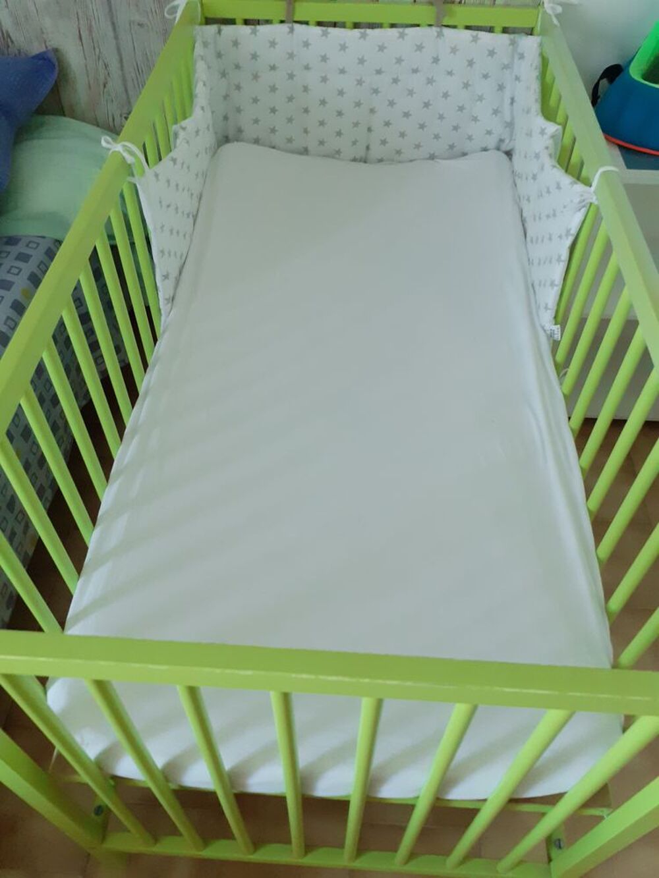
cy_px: 439
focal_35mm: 27
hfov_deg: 51.4
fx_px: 685
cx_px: 330
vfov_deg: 65.3
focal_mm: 3.6
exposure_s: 1/50
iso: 250
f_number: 1.9
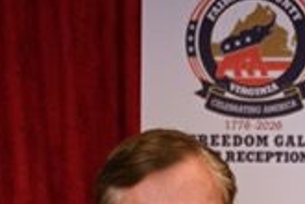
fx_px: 1418
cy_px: 479
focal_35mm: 167
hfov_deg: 12.2
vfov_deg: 7.7
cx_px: 283
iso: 640
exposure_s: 1/200
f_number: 4
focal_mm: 34.5
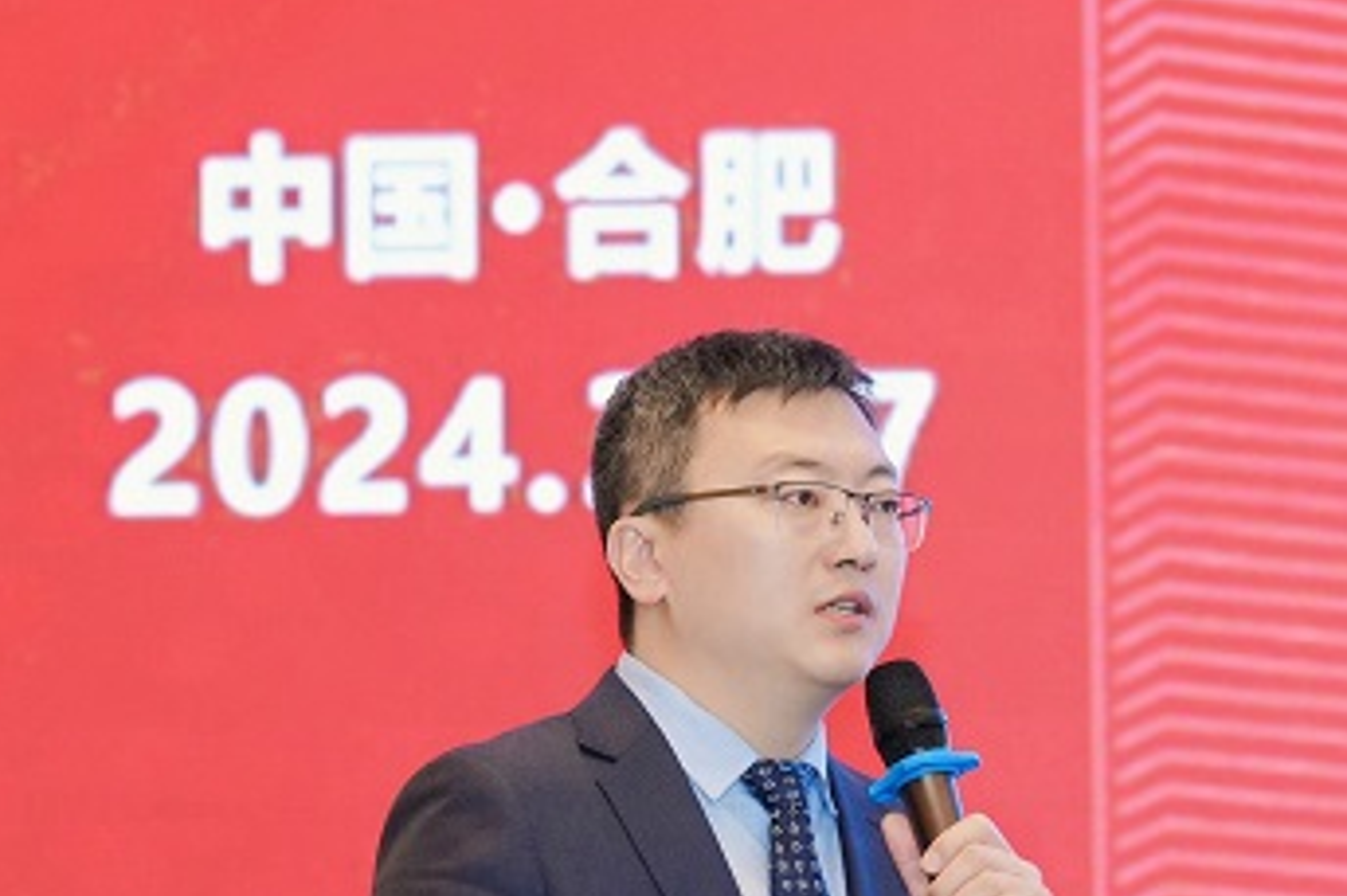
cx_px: 603
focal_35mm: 213
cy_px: 839
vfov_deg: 6.4
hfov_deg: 9.7
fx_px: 7966
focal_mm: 111
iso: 2500
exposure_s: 1/160
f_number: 4
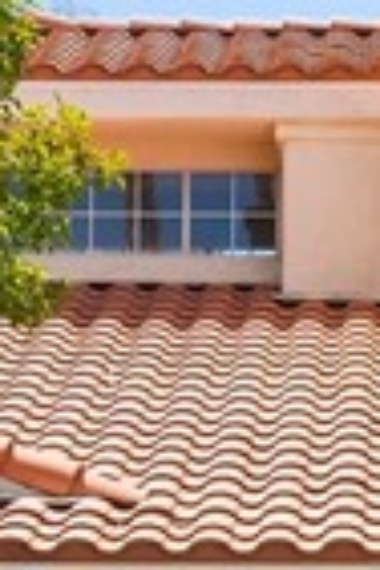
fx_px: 3784
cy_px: 815
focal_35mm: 239
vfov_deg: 8.5
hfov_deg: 5.7
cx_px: 443
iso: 400
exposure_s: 1/8000
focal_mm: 21
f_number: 8
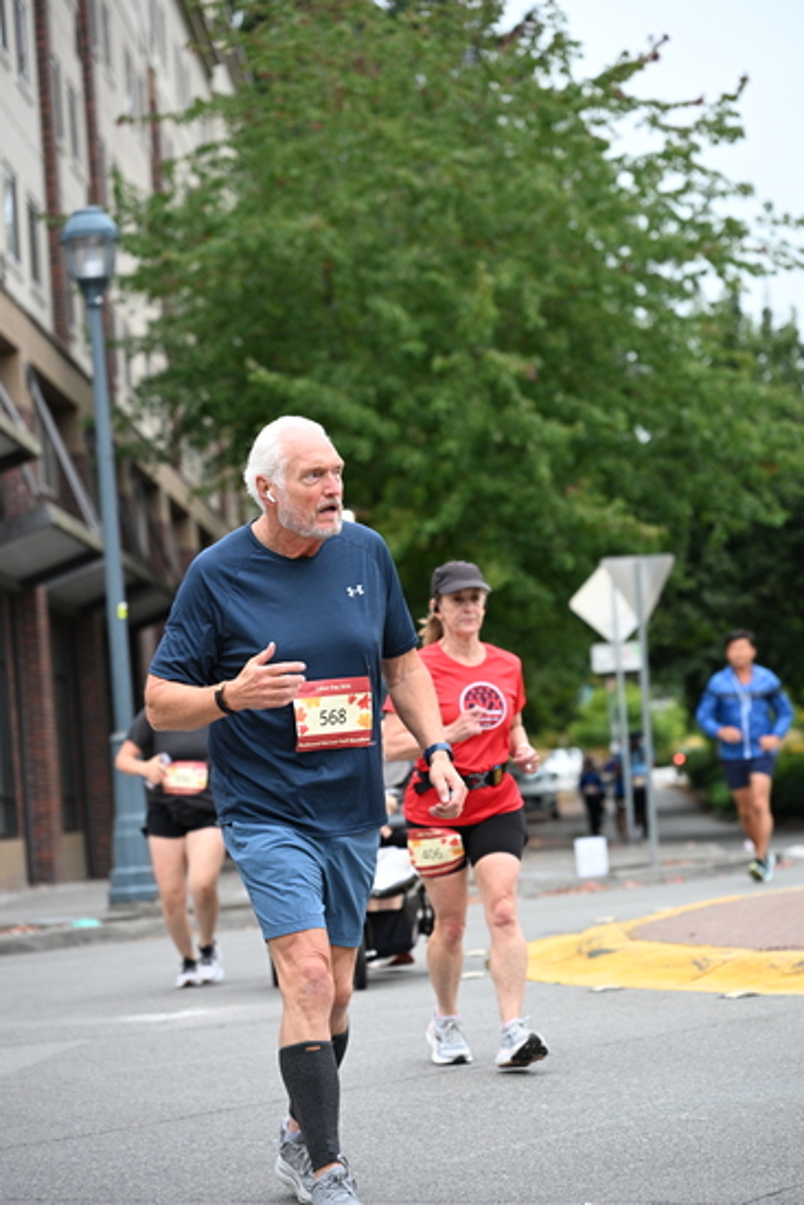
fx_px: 3381
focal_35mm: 101
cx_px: 402
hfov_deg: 13.6
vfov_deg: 20.2
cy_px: 602
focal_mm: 101
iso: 1600
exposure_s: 1/640
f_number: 4
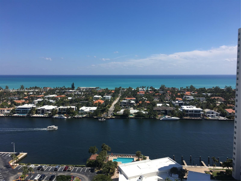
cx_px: 120
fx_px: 202
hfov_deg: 61.7
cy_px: 90
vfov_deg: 48.2
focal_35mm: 29
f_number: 2.2
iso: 25
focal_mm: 4.15
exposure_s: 1/1876
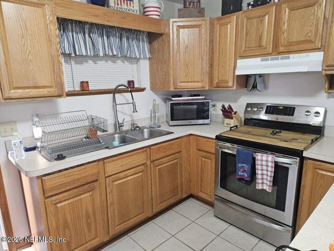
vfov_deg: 58.9
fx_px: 222
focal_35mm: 23
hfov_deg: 73.9
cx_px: 167
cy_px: 126
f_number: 1.8
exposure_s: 1/60.2
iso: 640
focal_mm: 5.4
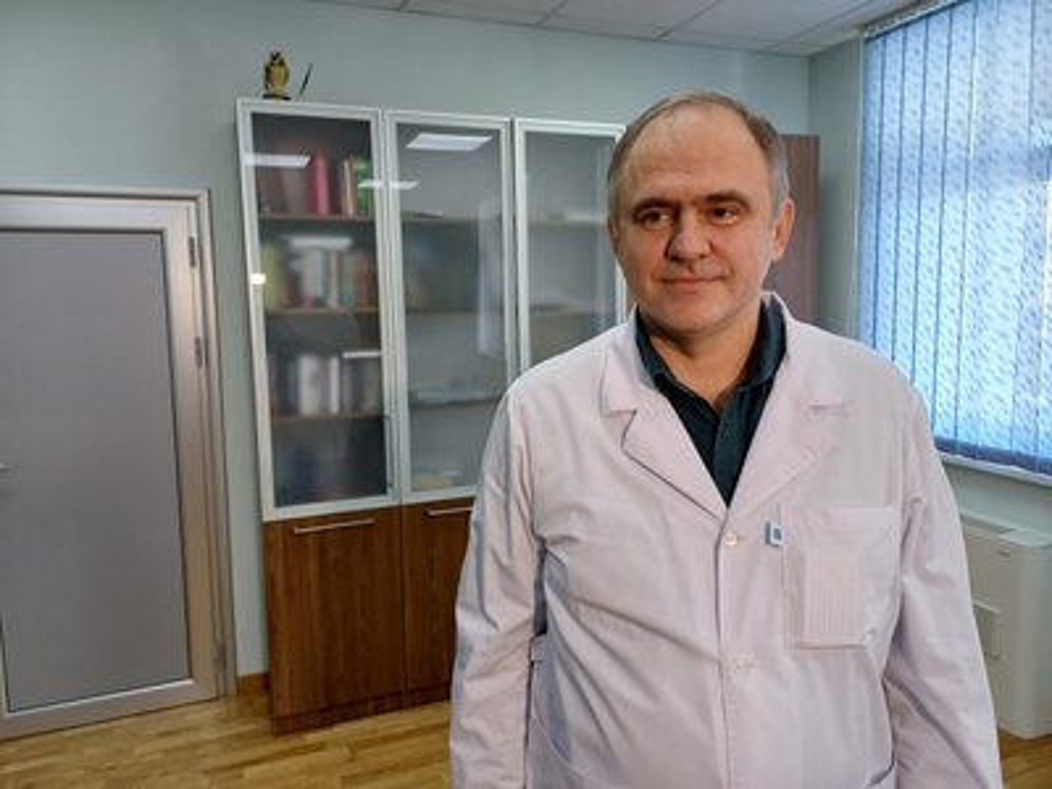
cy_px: 394
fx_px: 760
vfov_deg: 54.9
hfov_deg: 69.4
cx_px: 526
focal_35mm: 25
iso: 125
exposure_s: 1/50
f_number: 1.8
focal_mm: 4.65
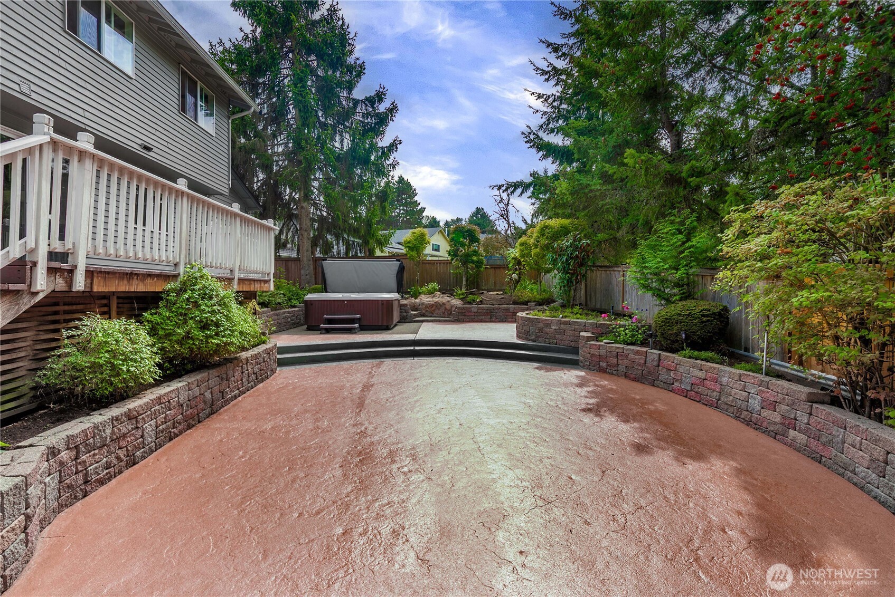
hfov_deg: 100.4
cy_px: 298
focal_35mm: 15
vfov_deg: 77.4
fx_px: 373
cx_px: 448
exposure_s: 1/80
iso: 80
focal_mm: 15
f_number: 7.1
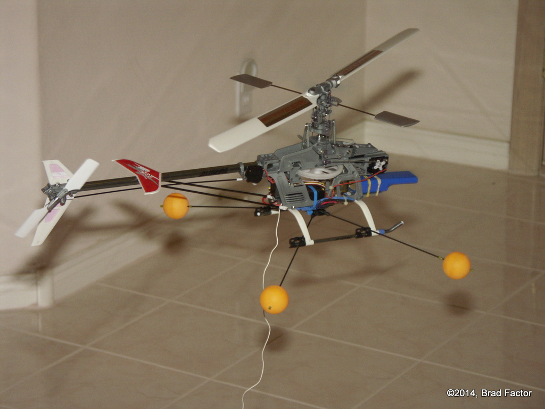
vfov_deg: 11.8
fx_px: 1984
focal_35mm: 126
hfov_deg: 15.6
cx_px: 272
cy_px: 204
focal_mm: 31.85
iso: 200
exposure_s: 1/125
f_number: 3.2
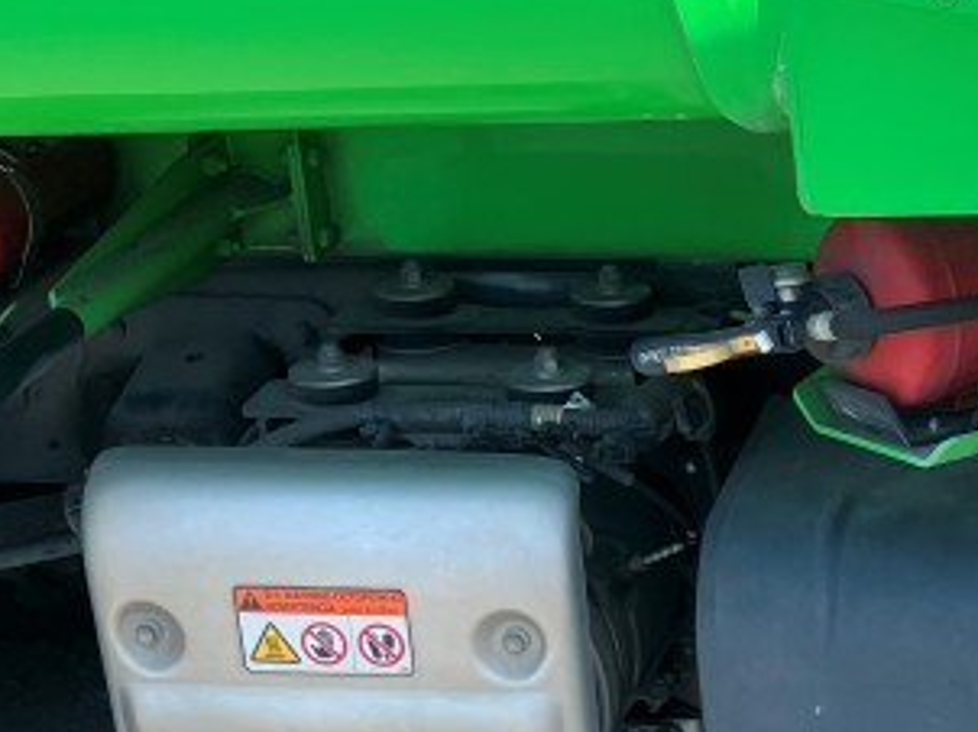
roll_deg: +1.8
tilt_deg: -29.4
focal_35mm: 95
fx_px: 2682
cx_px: 1182
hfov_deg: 19.4
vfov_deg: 15.0
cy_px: 887
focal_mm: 3.99
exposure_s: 1/481
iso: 32
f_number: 1.8
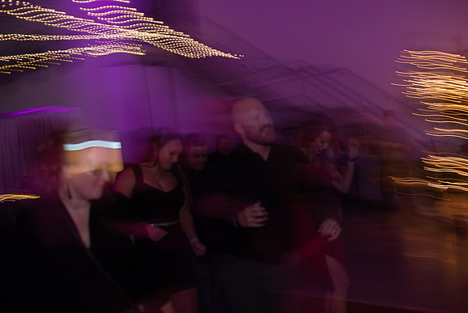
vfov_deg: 27.0
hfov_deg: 39.6
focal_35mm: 50
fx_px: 650
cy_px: 156
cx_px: 234
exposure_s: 1/6
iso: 320
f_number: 2.8
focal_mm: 50
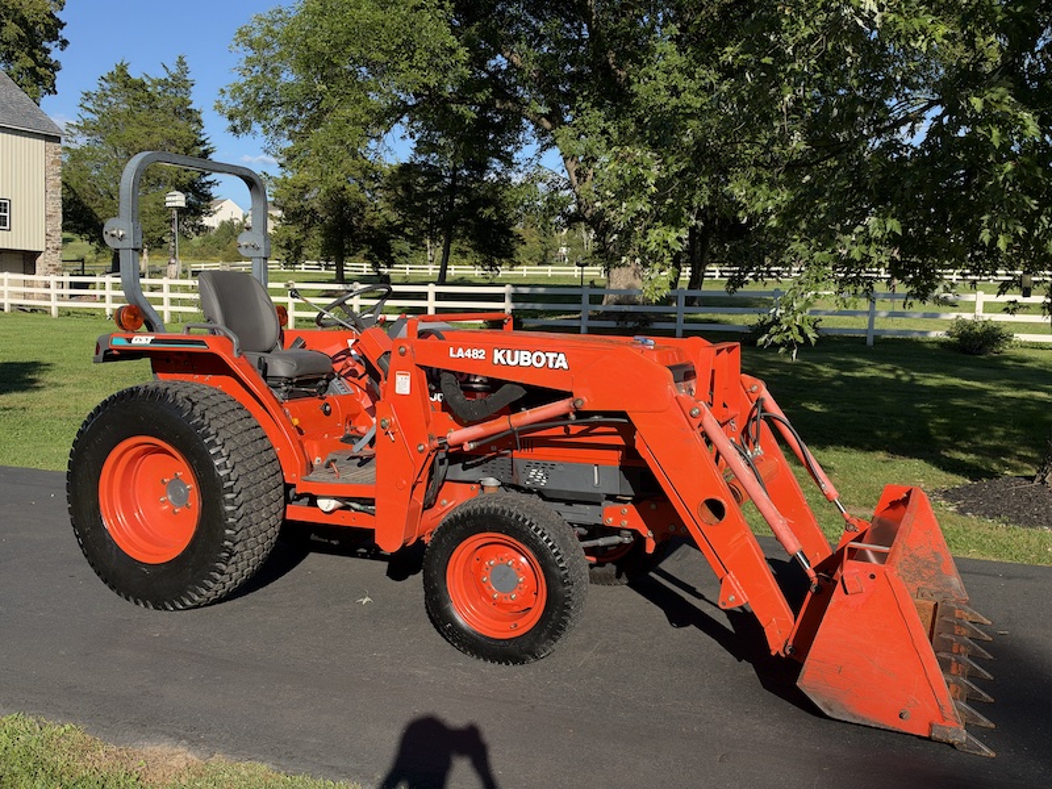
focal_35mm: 33
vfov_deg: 42.9
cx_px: 526
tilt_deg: -5.3
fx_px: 1003
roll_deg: -2.6
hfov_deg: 55.4
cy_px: 394
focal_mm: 6.93
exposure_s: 1/2976
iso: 64
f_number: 1.8
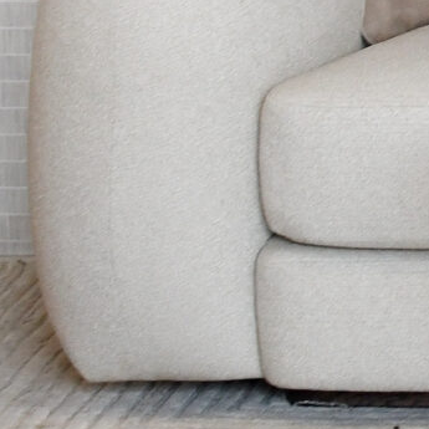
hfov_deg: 5.1
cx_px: 1184
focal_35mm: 328
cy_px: -145
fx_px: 4599
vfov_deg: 5.3
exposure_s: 1/125
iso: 1000
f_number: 4.5
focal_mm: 35
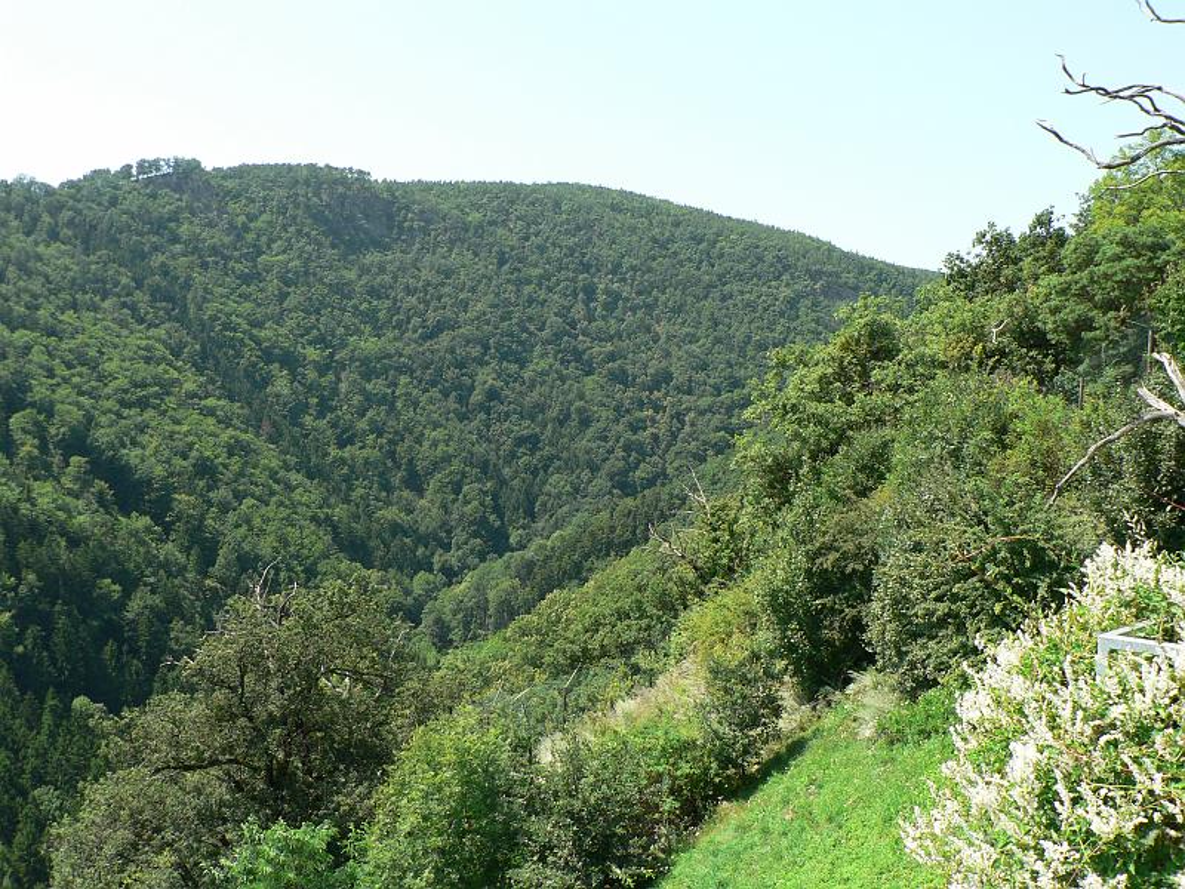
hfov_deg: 51.4
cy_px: 444
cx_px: 592
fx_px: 1232
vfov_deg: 39.7
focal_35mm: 36
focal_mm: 6
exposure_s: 1/250
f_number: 4
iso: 80
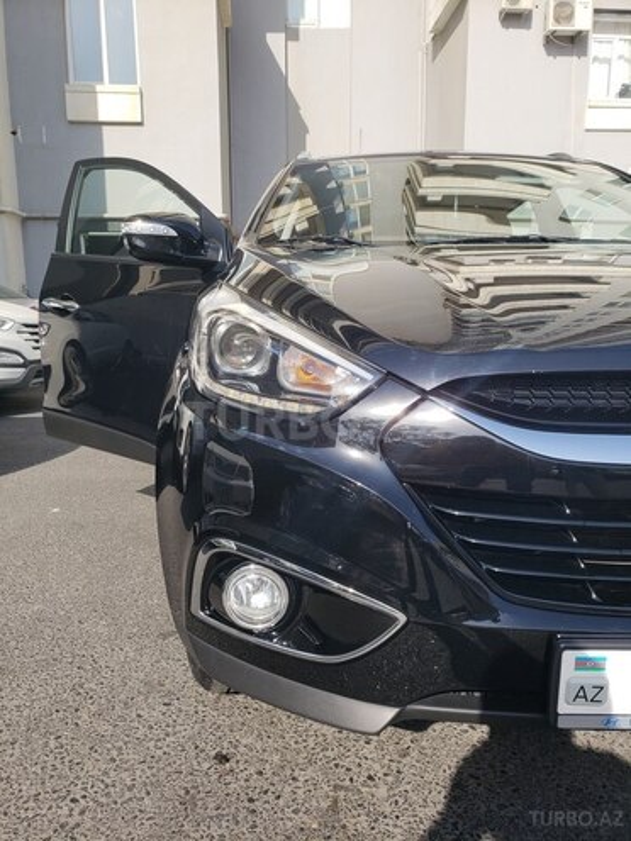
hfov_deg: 53.1
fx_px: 632
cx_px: 316
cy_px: 420
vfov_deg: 67.3
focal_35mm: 26
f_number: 2.4
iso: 50
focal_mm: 4.3
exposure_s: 1/816
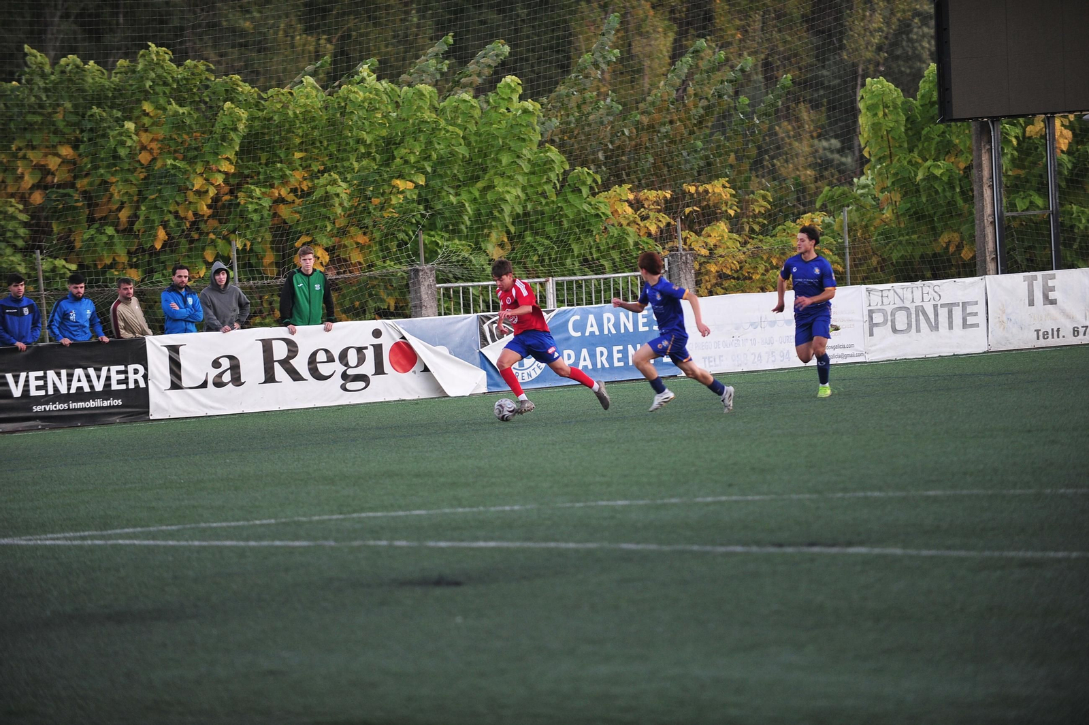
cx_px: 544
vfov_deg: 6.9
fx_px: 6047
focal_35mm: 200
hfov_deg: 10.3
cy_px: 362
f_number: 2.8
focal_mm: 200
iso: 1000
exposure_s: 1/400
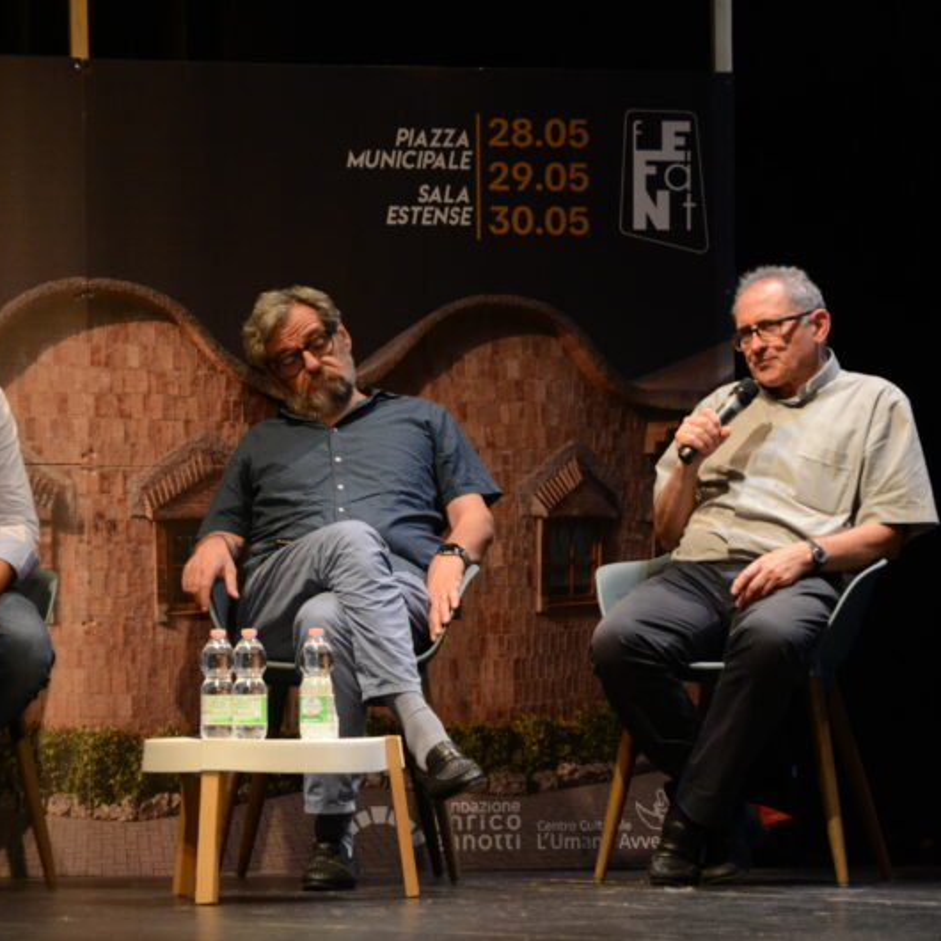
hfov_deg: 10.7
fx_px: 5033
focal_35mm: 164
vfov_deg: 10.7
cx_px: 380
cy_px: 470
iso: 1600
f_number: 5.6
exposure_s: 1/20
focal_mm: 85
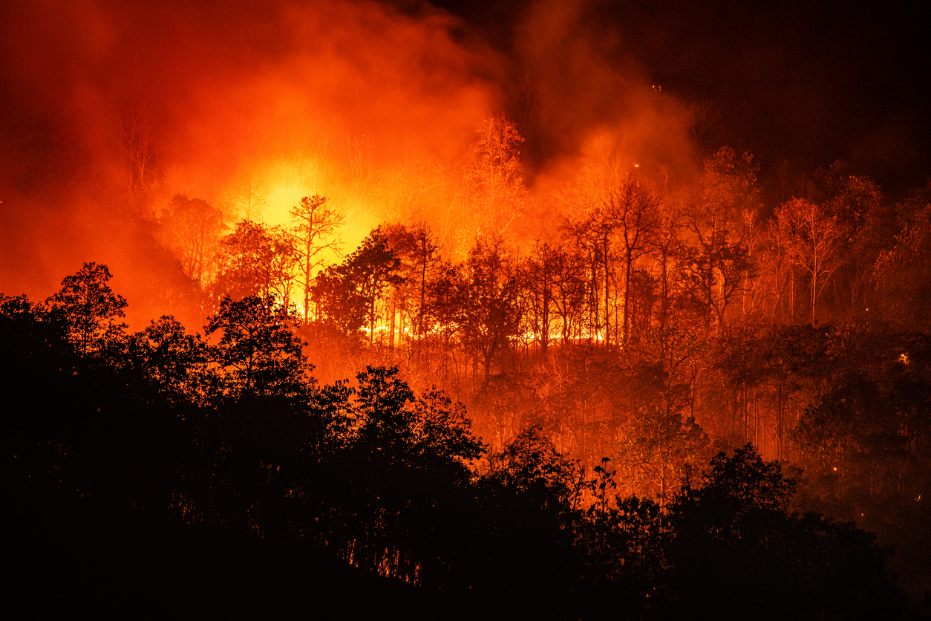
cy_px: 310
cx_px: 466
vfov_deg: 4.4
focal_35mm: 313
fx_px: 8094
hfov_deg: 6.6
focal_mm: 313
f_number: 5.6
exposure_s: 1/1.25
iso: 5000
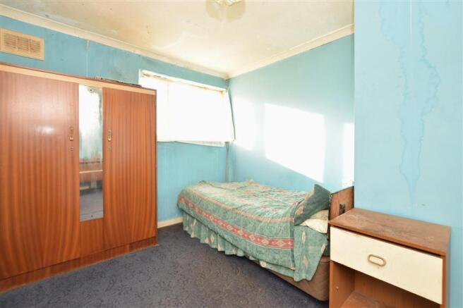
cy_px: 154
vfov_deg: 77.3
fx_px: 193
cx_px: 232
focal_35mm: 15
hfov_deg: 100.4
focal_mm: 10
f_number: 9
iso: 640
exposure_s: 1/40
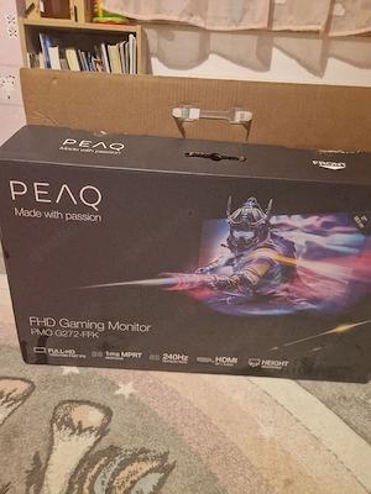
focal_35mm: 23
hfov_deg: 58.9
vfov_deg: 73.9
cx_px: 186
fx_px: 329
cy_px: 247
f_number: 1.8
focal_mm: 5.4
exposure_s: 1/25
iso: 640
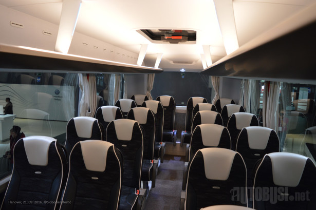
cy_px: 105
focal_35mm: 27
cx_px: 158
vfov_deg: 47.9
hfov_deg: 67.4
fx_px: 237
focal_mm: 18
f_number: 3.5
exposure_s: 1/25
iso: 400
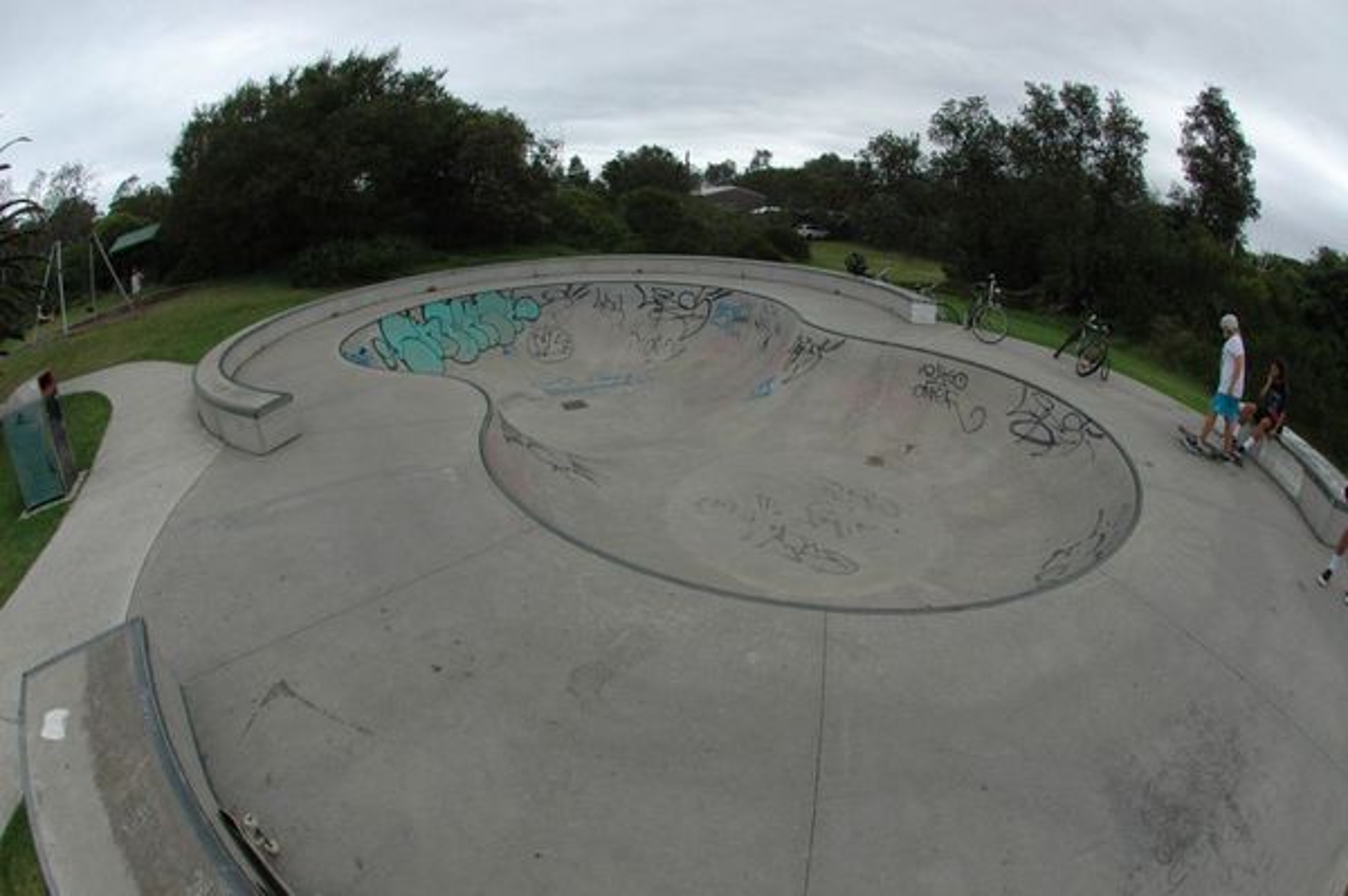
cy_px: 448
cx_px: 674
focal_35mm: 16
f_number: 13
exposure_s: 1/640
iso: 800
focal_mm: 10.5
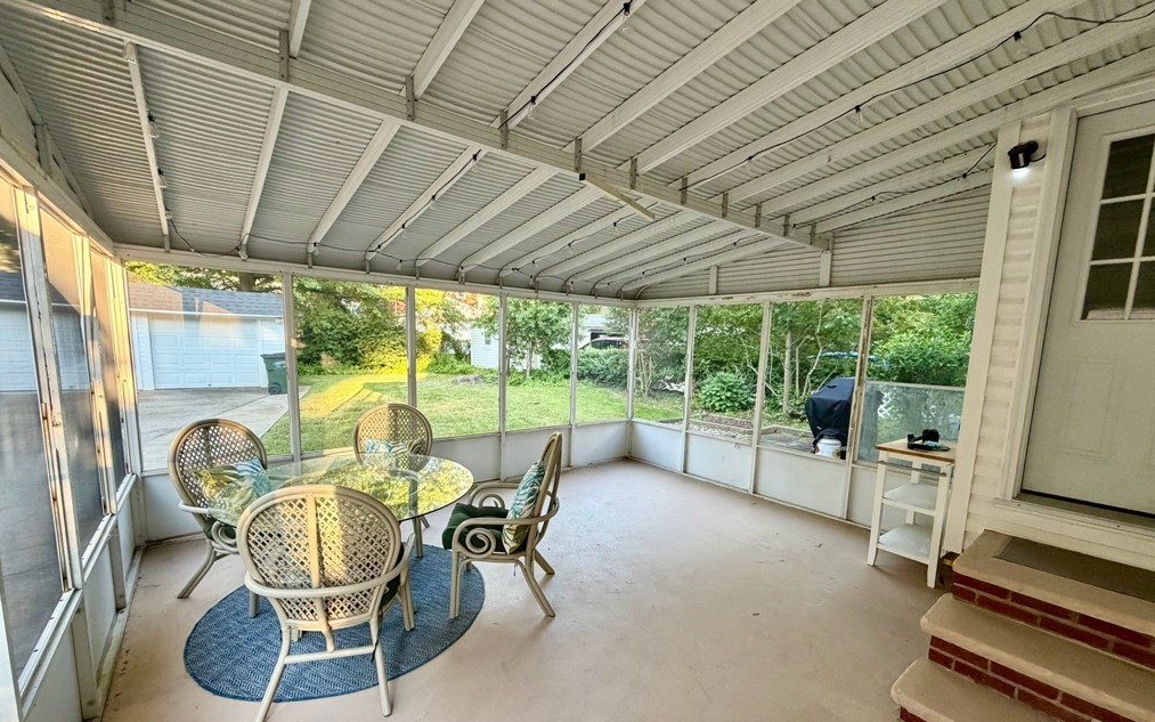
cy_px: 398
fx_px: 472
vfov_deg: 74.6
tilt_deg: -7.1
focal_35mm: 15
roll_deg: -1.5
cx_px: 578
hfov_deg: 101.5
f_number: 2.2
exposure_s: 1/121
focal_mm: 2.22
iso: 200
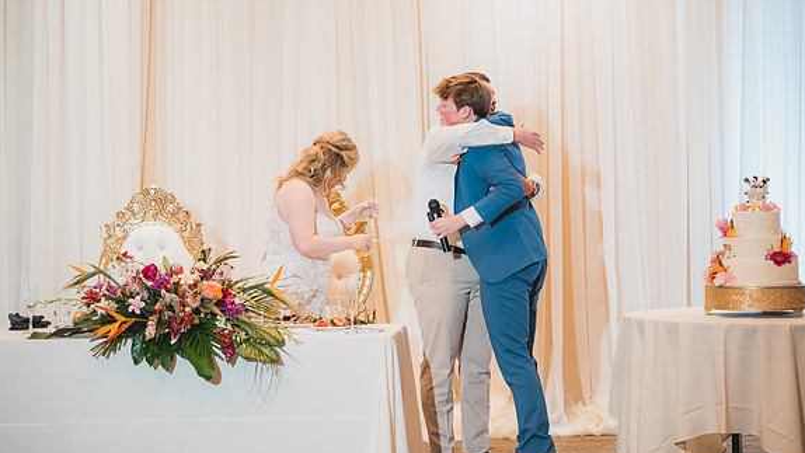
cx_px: 404
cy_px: 246
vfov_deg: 13.4
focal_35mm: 90
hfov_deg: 23.7
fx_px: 1921
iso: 1250
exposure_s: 1/160
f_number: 2.2
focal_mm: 85
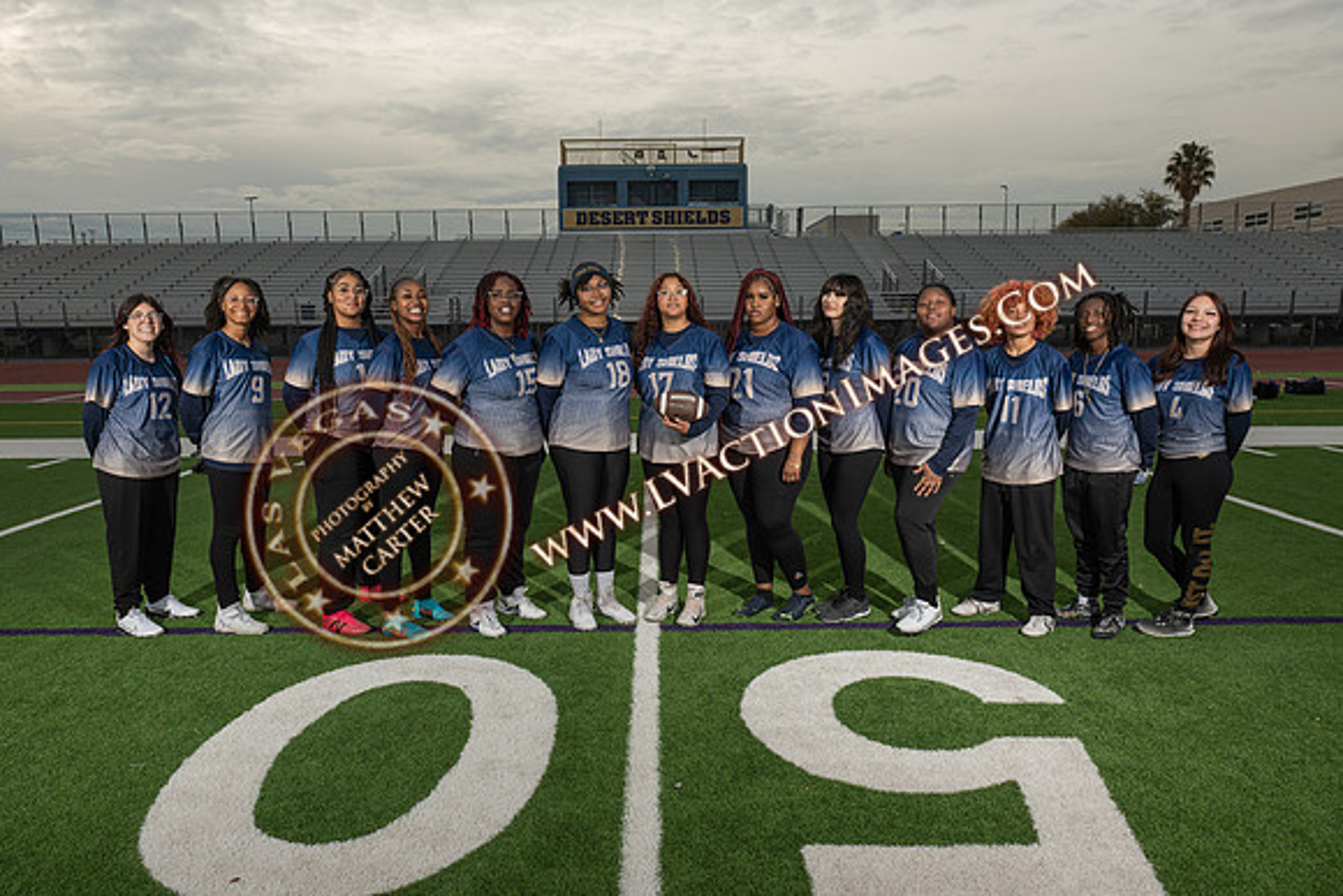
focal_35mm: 26
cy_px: 476
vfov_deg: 50.4
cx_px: 653
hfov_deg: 70.4
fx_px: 952
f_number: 8
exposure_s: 1/200
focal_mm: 24
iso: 160
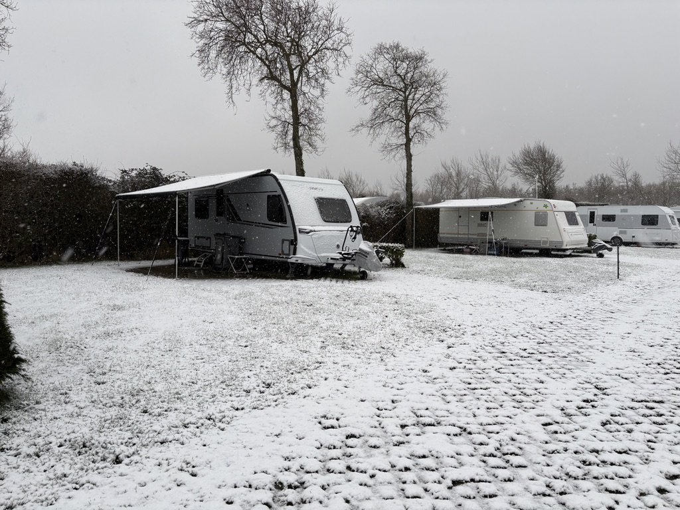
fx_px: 511
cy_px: 255
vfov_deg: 53.1
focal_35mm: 26
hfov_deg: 67.3
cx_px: 340
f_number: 1.6
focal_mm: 5.96
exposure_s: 1/278
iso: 40
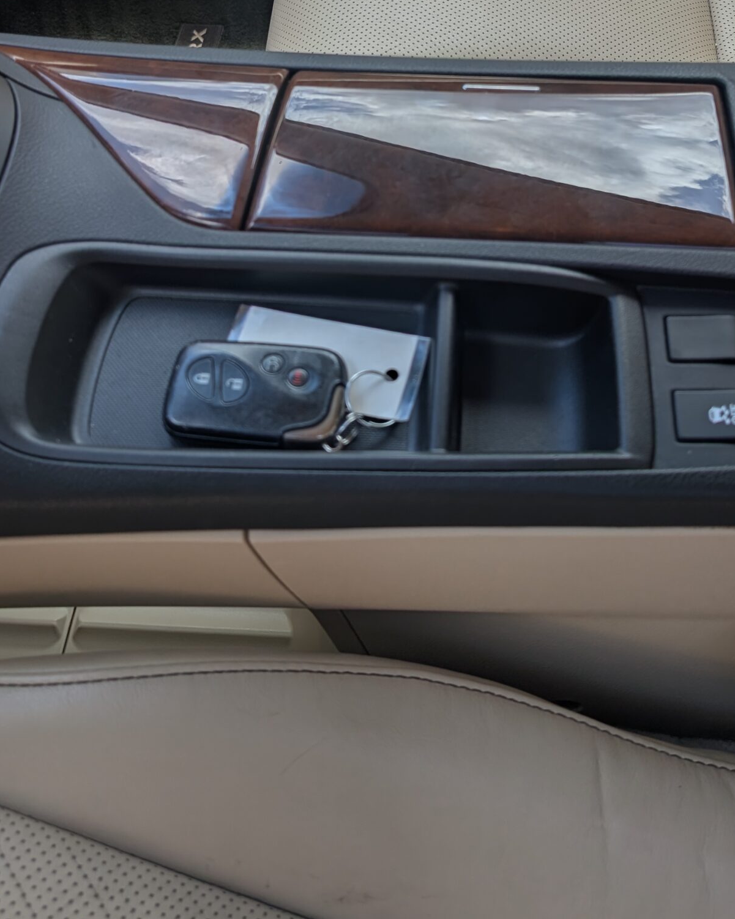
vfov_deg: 43.3
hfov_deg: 37.2
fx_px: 1088
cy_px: 160
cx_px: 432
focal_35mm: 40
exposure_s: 1/294
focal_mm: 6.9
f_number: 1.68
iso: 17
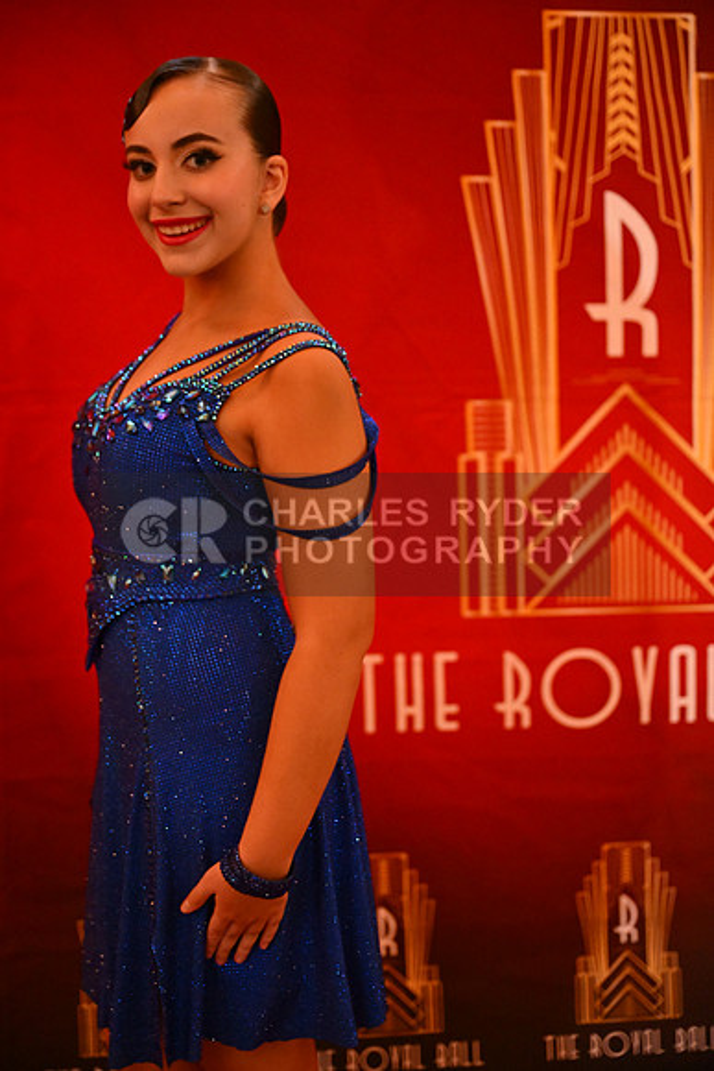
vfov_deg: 35.6
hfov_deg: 24.2
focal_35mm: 56
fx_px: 1665
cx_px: 357
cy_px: 536
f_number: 2.8
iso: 8000
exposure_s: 1/200
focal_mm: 56
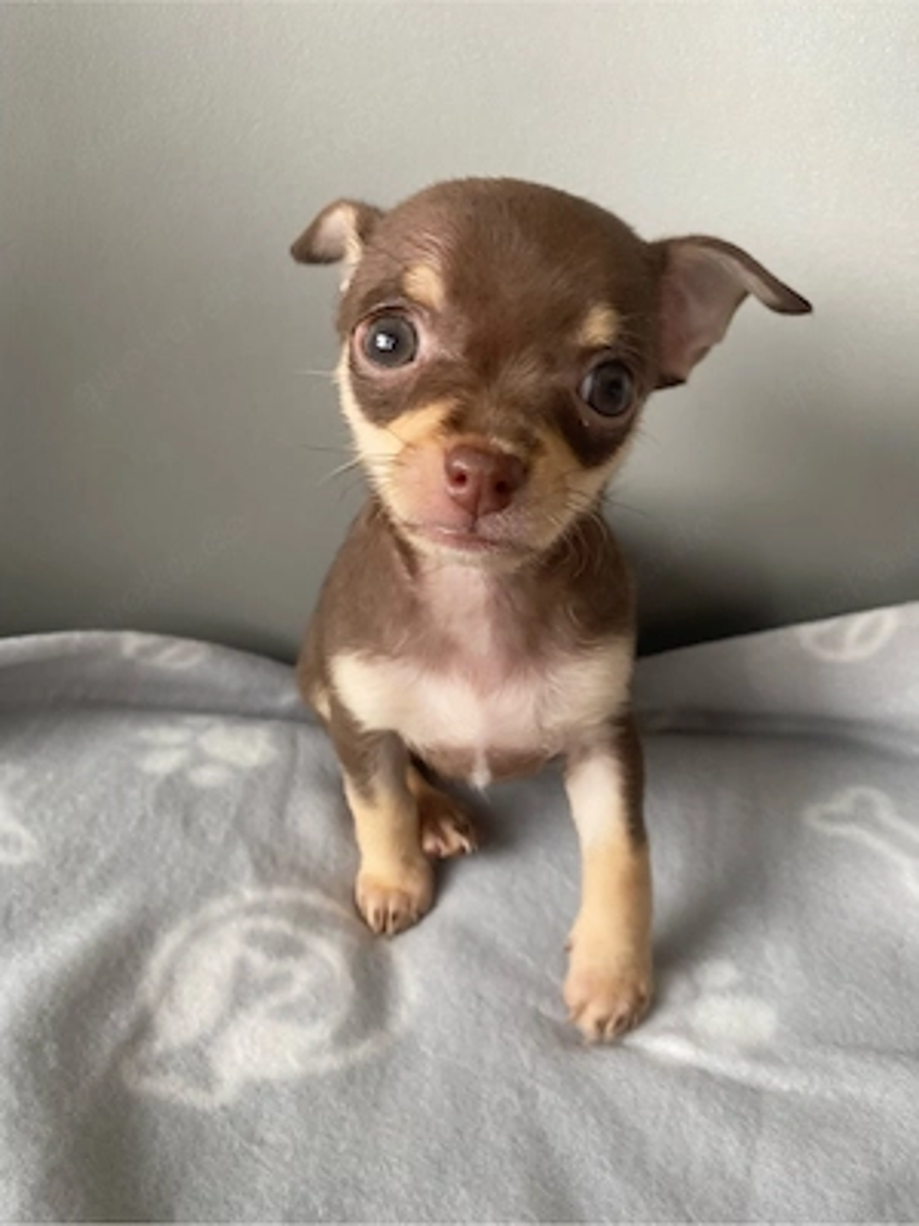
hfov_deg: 53.1
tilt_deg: -28.0
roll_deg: +0.4
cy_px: 613
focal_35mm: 26
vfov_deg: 67.3
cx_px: 460
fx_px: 920
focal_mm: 4.25
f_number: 1.8
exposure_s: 1/116
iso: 125
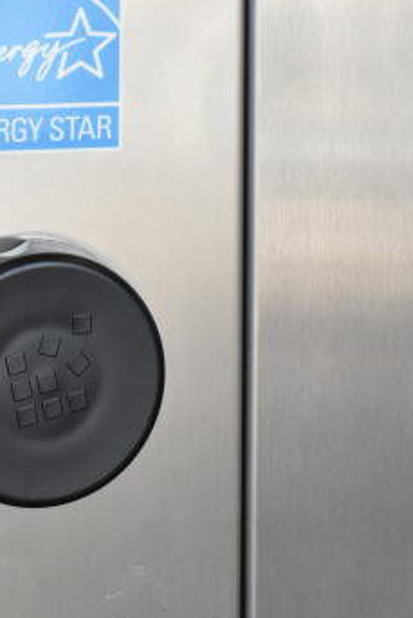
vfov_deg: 14.4
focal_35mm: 136
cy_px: -191
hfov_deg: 10.1
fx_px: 2338
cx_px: 85
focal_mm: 34
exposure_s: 1/250
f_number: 8
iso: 1600
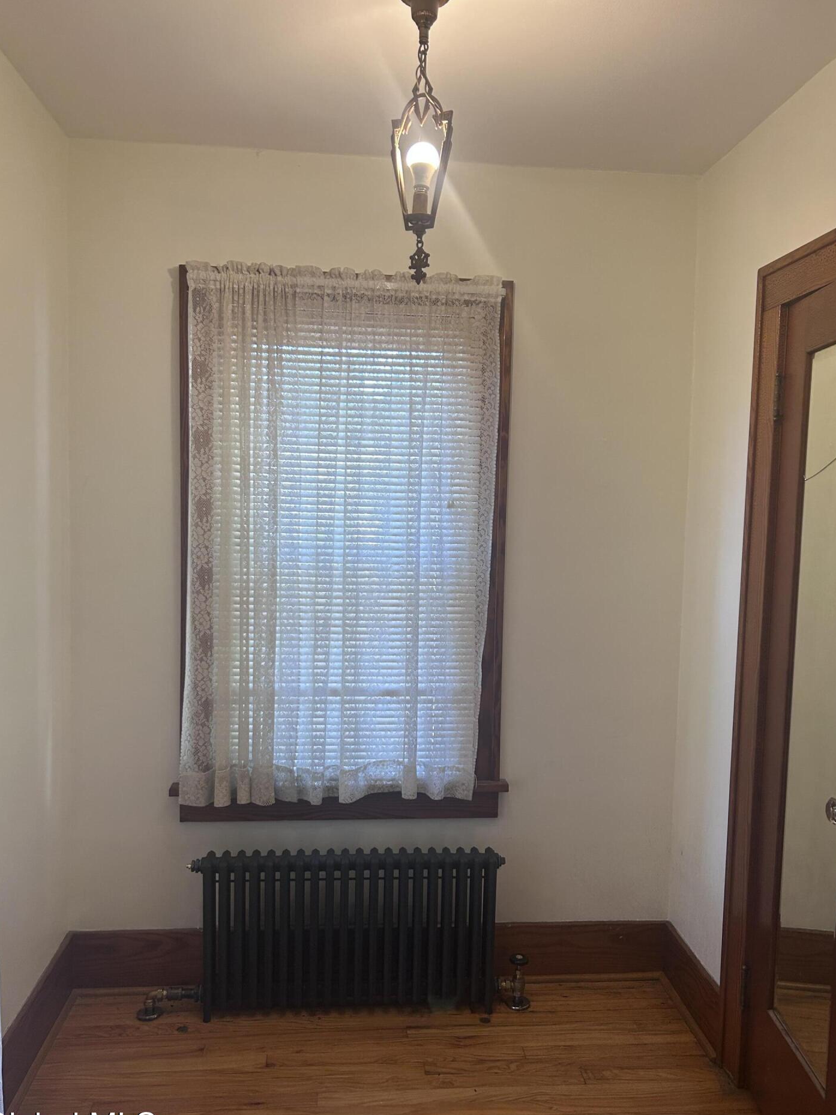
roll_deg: -1.4
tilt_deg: -3.3
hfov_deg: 49.7
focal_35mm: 28
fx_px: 902
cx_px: 429
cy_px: 580
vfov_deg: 63.4
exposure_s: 1/120
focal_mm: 5.7
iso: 80
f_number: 1.5
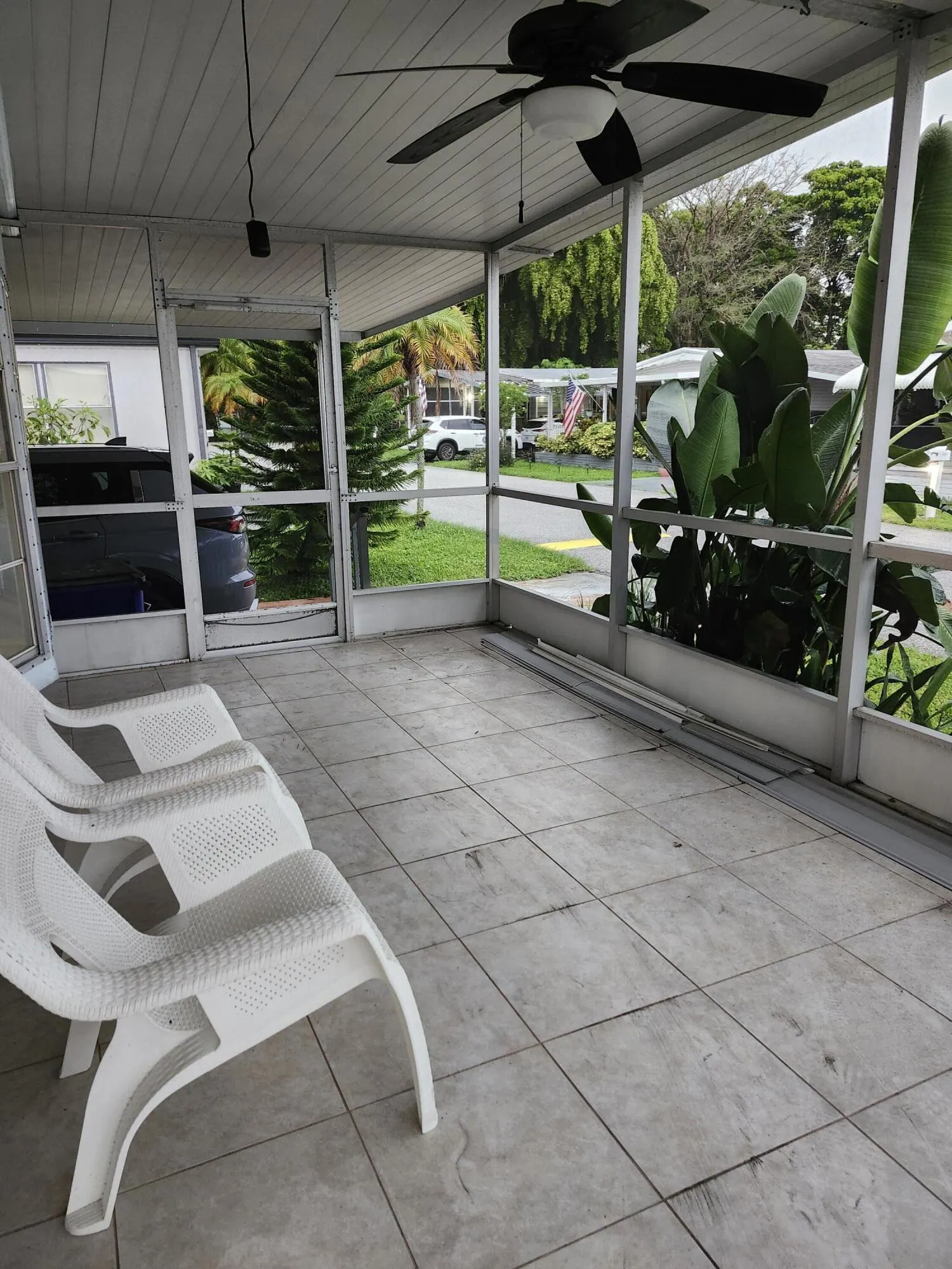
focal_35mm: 23
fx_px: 843
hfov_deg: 58.9
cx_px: 476
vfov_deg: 73.9
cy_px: 634
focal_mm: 5.54
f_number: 1.8
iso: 640
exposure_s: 1/30
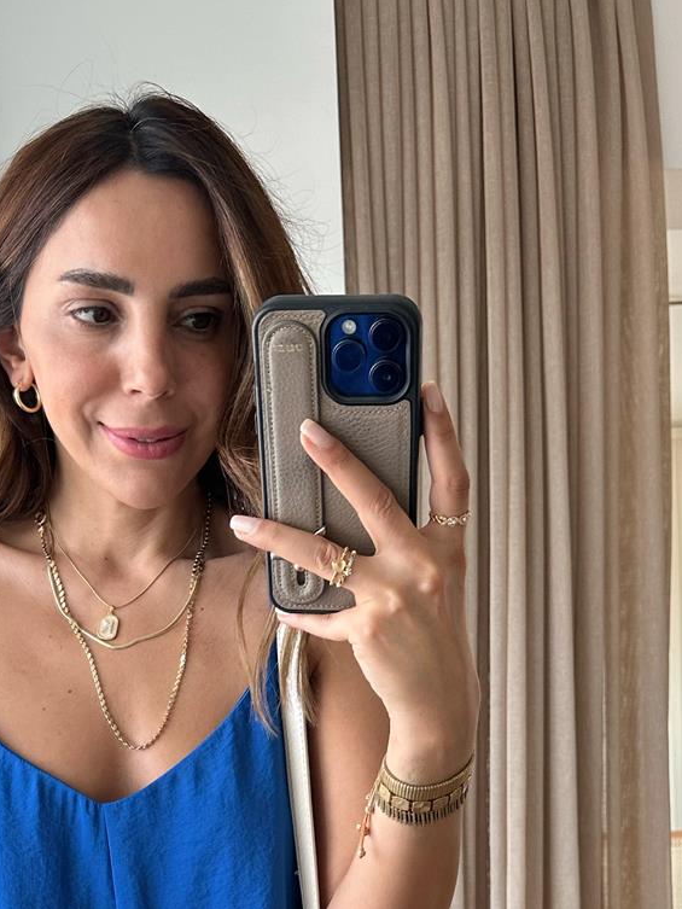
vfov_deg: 34.5
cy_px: 885
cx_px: 234
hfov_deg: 28.4
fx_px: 1339
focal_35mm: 51
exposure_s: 1/121
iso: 160
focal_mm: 6.86
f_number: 1.78
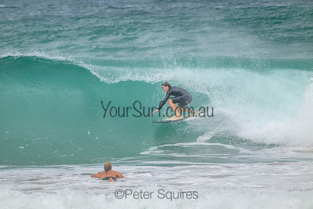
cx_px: 156
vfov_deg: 1.7
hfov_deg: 2.6
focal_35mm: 800
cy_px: 104
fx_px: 6957
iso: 1250
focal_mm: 800
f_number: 11
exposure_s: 1/2000
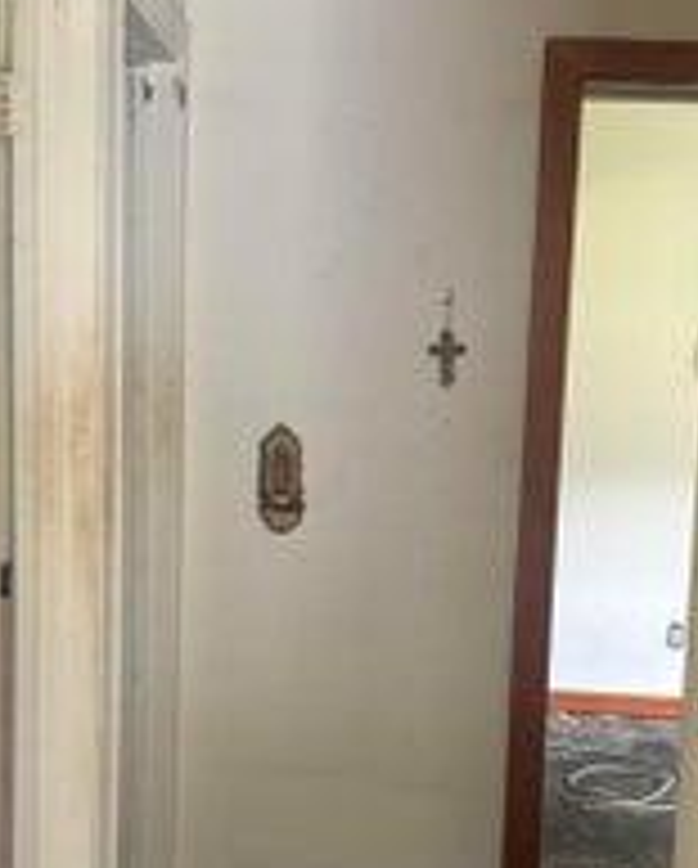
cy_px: 603
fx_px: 1623
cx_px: 360
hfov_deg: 24.3
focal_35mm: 63
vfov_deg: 29.7
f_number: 1.6
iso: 250
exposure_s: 1/60
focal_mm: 5.96
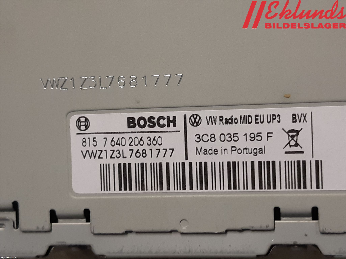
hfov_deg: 67.3
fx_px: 260
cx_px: 173
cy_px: 130
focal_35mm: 26
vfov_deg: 53.1
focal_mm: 3.93
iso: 100
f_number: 1.7
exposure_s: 1/50
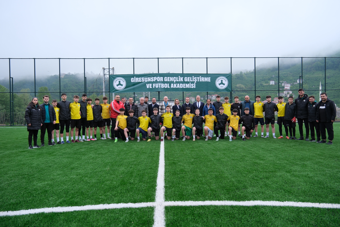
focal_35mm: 24
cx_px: 170
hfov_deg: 73.7
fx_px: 227
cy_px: 114
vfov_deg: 53.1
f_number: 2.8
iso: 320
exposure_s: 1/400
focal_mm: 16
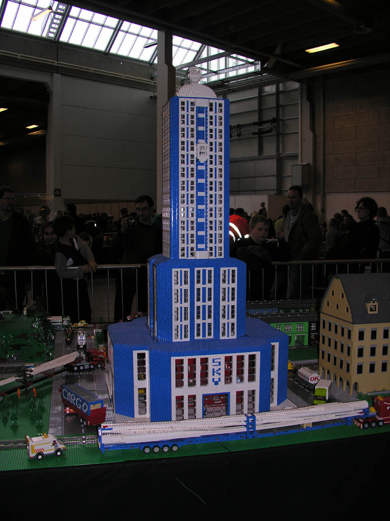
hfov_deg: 40.7
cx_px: 195
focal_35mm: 35
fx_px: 526
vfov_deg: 52.6
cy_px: 260
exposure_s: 1/60.1
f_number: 2.8
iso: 50
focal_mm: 8.9
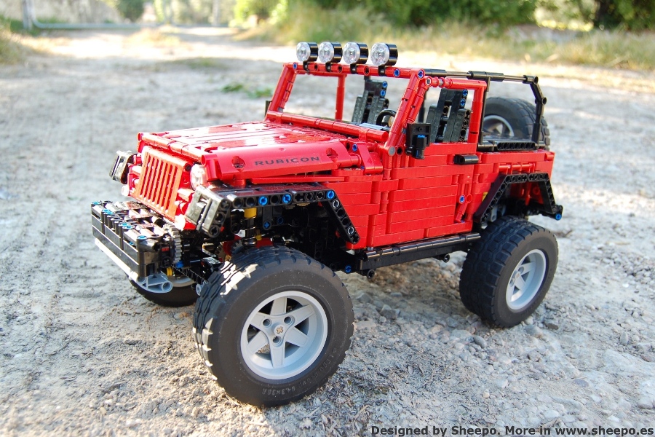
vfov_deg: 43.6
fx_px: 546
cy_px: 218
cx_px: 328
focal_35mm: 30
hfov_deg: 61.9
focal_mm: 20
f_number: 4.5
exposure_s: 1/80
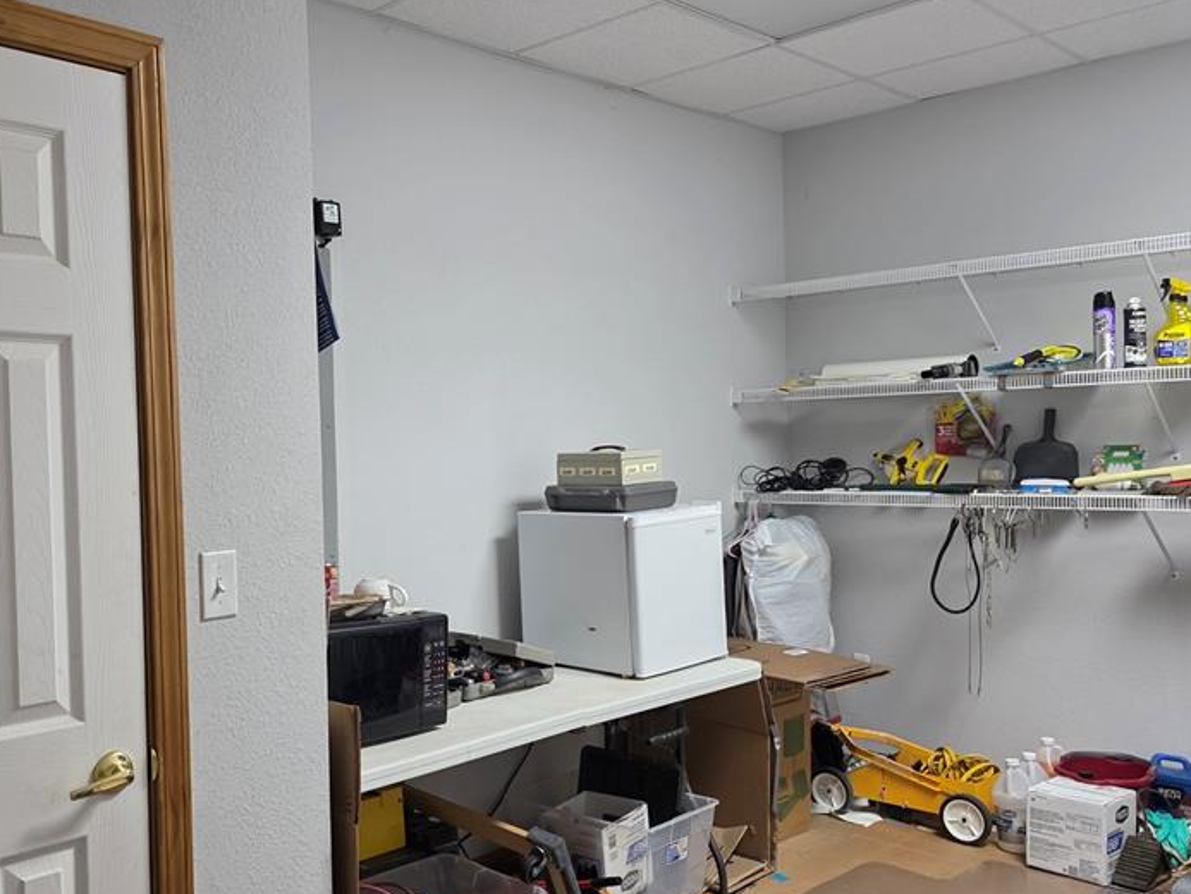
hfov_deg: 53.6
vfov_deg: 41.8
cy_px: 475
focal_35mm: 34
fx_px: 1170
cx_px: 483
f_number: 1.7
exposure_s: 1/120
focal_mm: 6.3
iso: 400
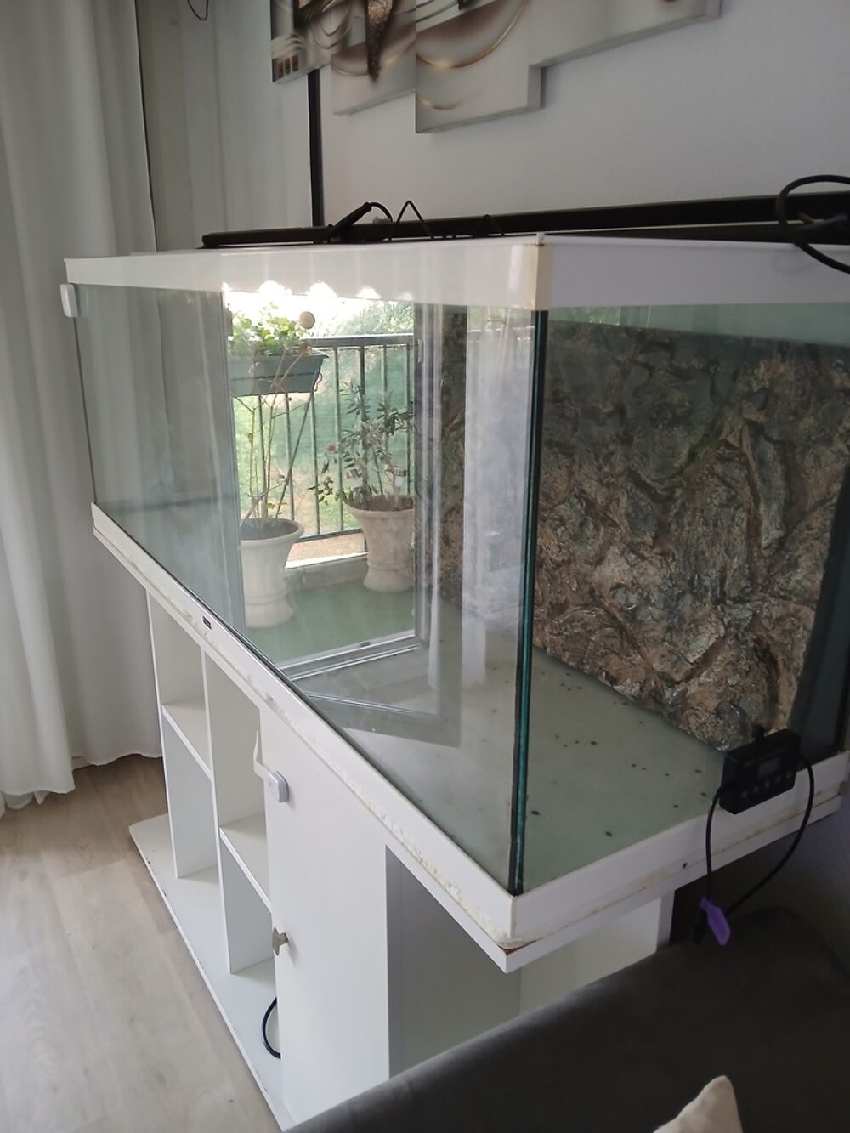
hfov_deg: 53.1
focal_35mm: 26
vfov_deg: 67.3
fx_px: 851
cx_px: 425
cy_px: 566
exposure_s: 1/33.3
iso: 320
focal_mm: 3.98
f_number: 1.8
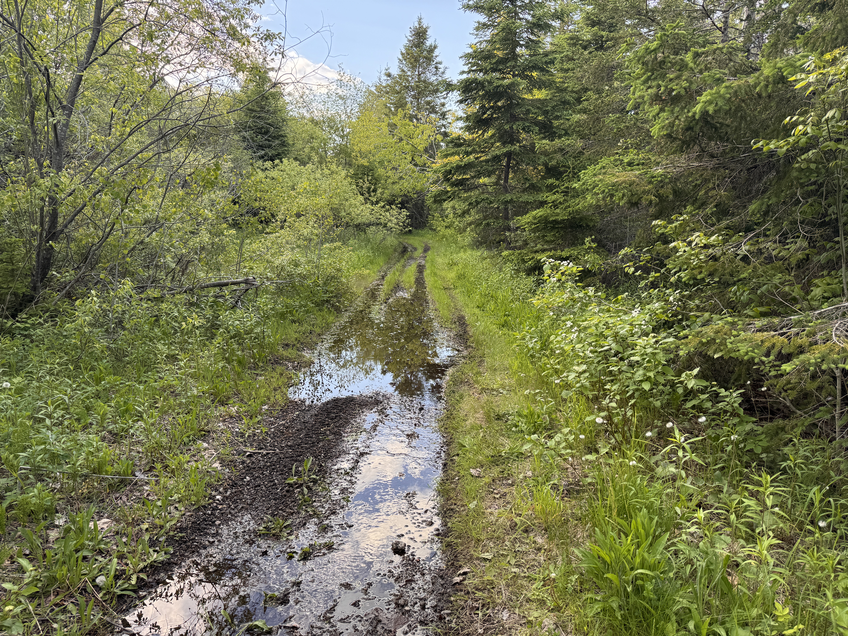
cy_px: 318
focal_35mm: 24
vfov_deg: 56.8
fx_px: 588
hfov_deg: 71.6
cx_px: 424
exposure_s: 1/170
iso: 80
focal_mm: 6.76
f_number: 1.78
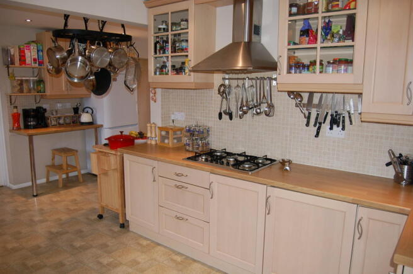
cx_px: 206
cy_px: 137
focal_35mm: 27
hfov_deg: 67.5
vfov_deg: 47.8
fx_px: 309
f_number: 3.5
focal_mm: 18
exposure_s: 1/60
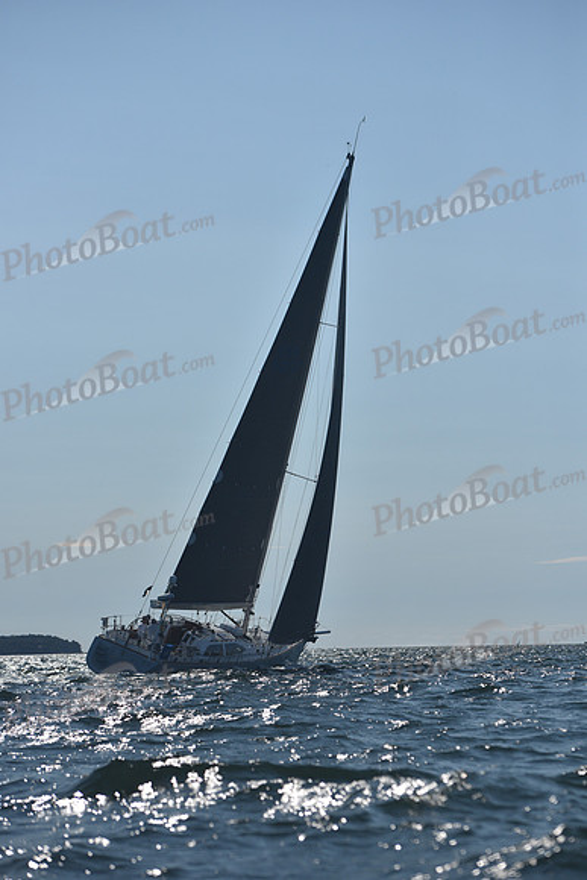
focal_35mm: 92
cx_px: 294
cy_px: 440
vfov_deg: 22.1
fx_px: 2249
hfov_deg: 14.9
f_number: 4
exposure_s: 1/4000
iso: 250
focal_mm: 92
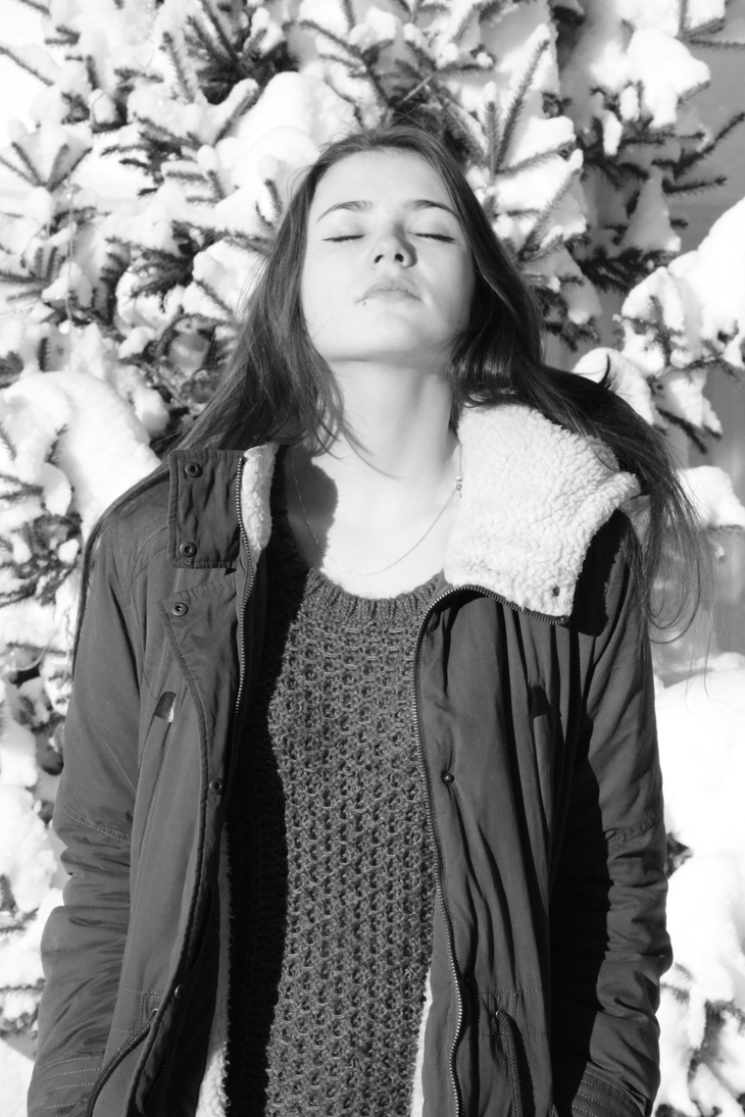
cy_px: 558
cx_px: 372
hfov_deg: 12.2
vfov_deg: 18.2
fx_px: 3492
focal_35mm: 112
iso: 6400
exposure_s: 1/3200
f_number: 16
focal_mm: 75
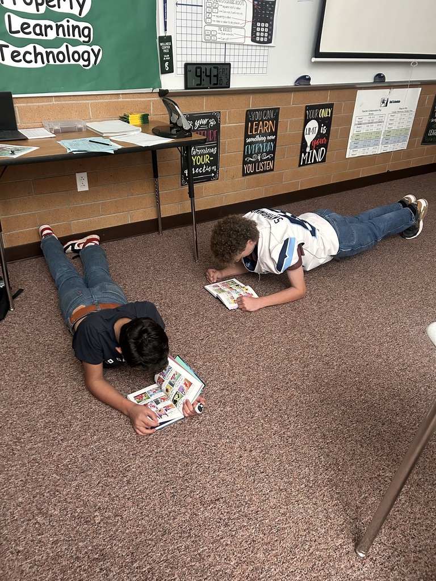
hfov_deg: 53.1
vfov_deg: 67.3
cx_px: 218
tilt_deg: -31.0
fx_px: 437
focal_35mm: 26
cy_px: 290
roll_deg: -1.6
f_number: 1.5
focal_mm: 5.7
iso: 500
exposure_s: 1/60
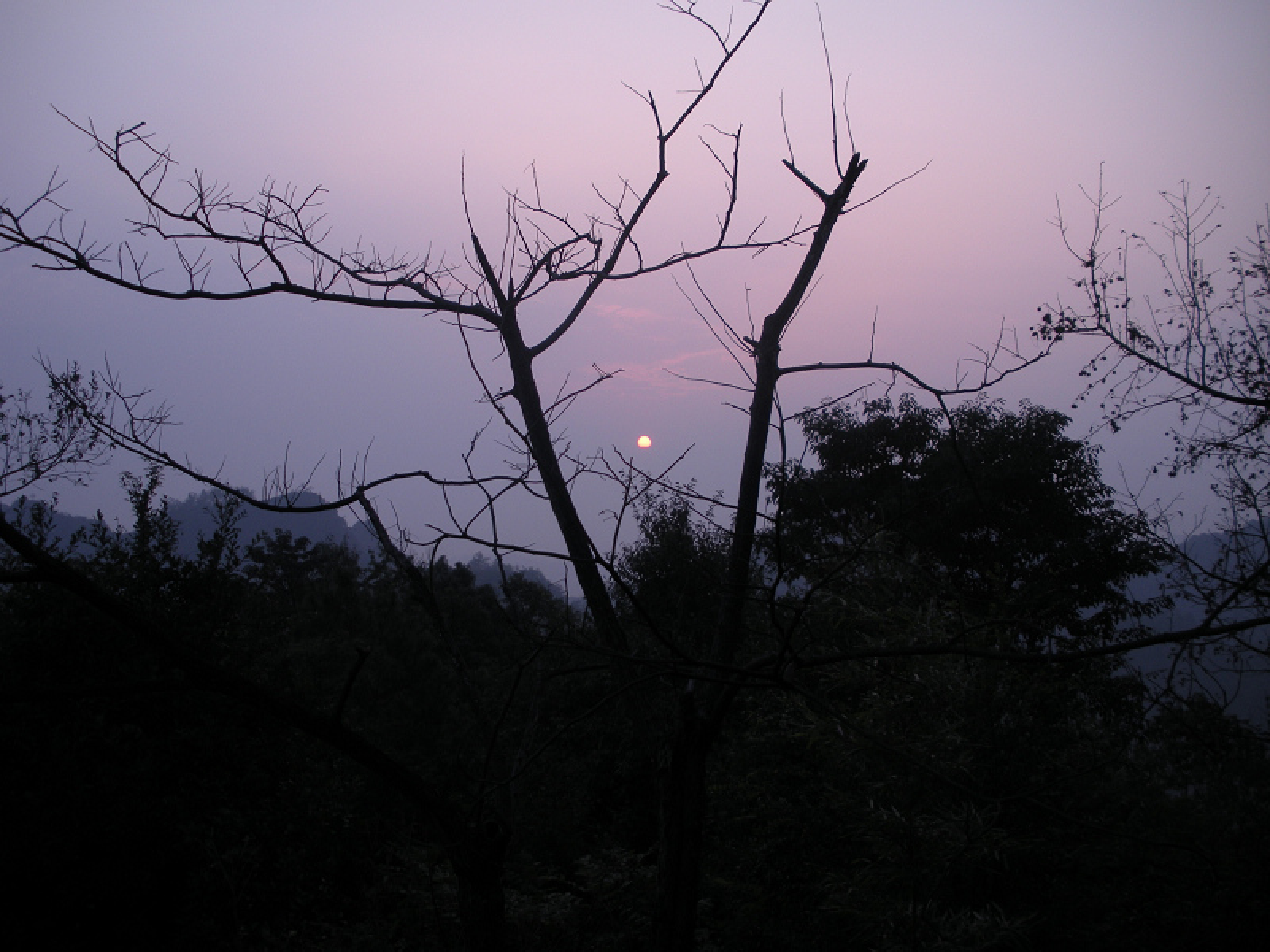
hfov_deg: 51.4
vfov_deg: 39.7
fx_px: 1321
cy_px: 476
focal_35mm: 36
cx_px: 635
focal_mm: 6.3
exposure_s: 1/180
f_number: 3.5
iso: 64
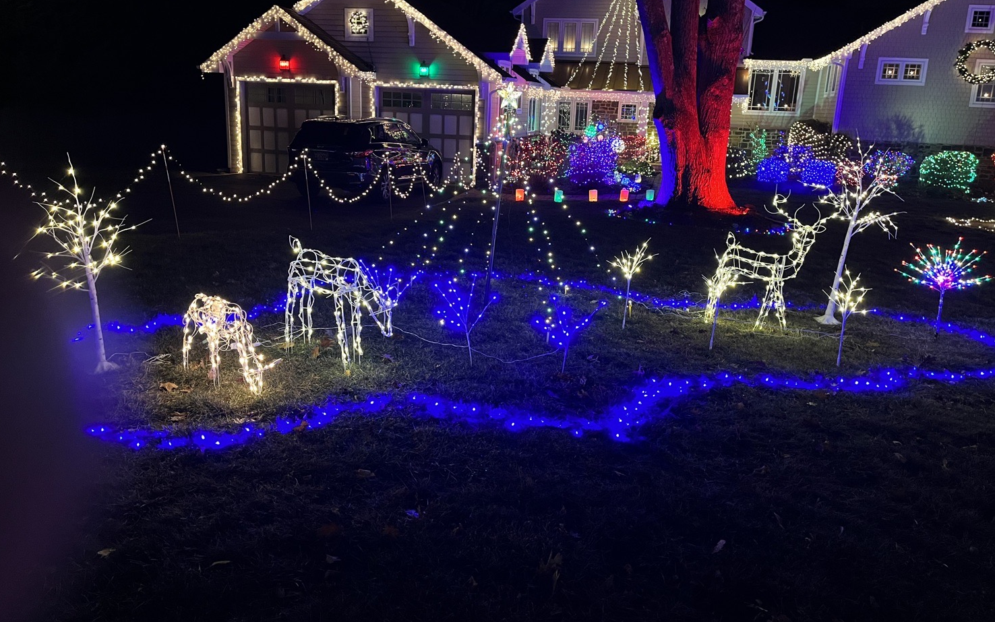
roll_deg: -2.4
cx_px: 490
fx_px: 759
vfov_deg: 44.5
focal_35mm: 28
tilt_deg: -14.4
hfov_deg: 66.5
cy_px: 294
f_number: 1.6
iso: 640
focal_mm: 5.1
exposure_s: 1/30
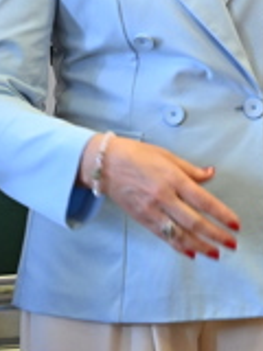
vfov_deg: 9.6
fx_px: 2056
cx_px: 594
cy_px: -70
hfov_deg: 7.0
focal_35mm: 203
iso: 5000
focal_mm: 49
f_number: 3.5
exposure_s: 1/250
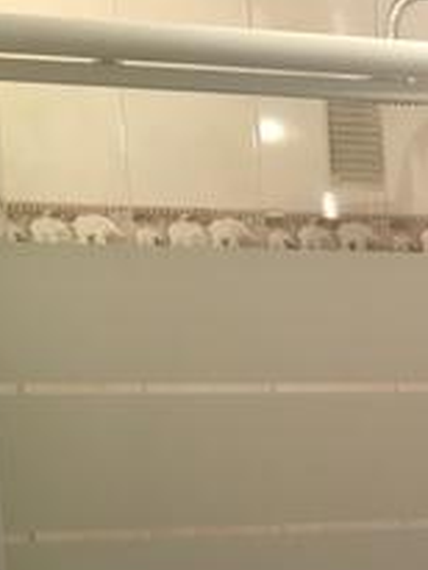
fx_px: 1400
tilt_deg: -4.5
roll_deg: +0.5
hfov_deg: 15.8
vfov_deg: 21.9
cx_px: 673
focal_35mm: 85
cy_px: 617
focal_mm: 4.15
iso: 64
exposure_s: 1/33
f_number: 2.2
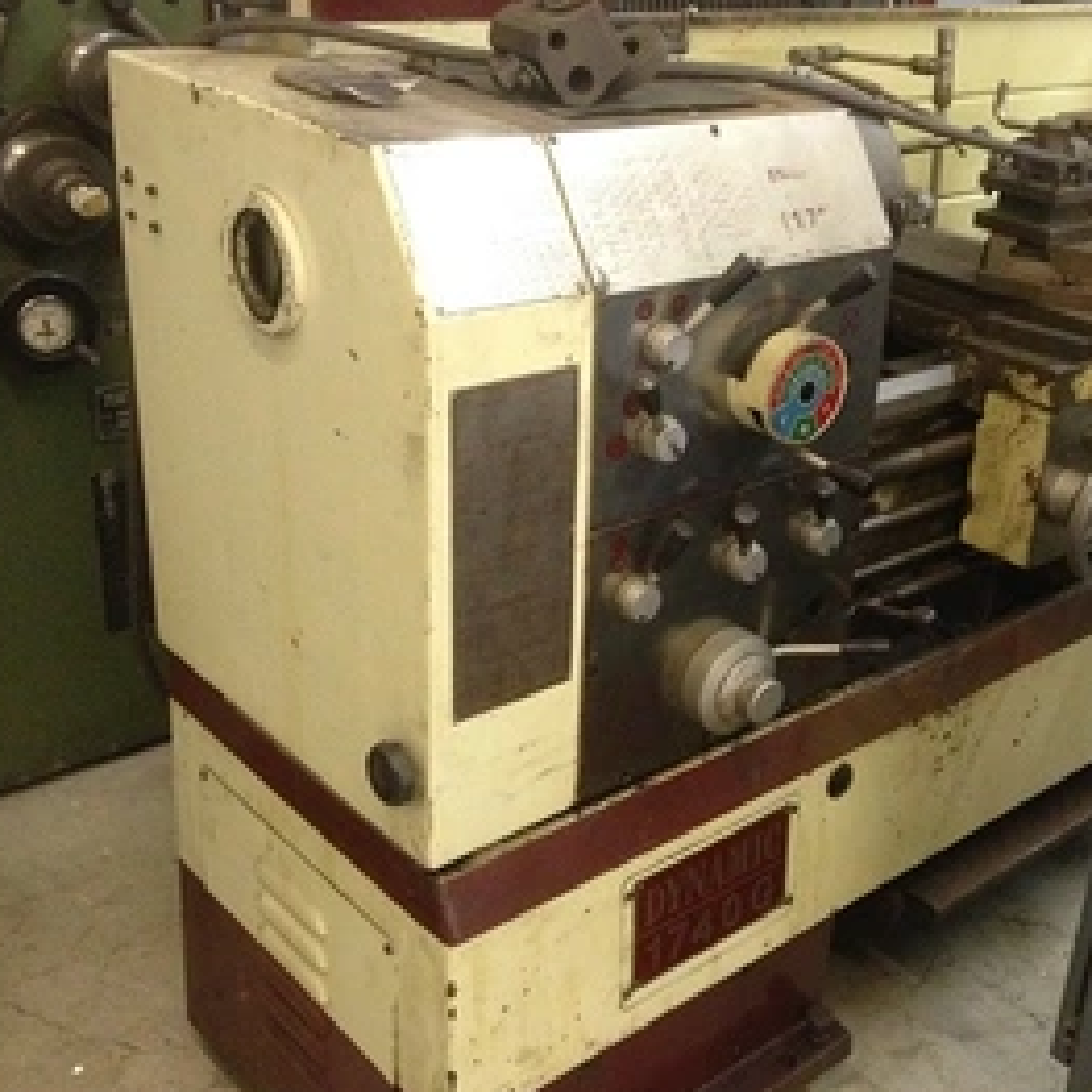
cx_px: 801
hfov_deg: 35.4
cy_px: 515
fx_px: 1677
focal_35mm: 47
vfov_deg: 36.0
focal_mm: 4.28
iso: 500
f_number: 2.4
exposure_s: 1/15
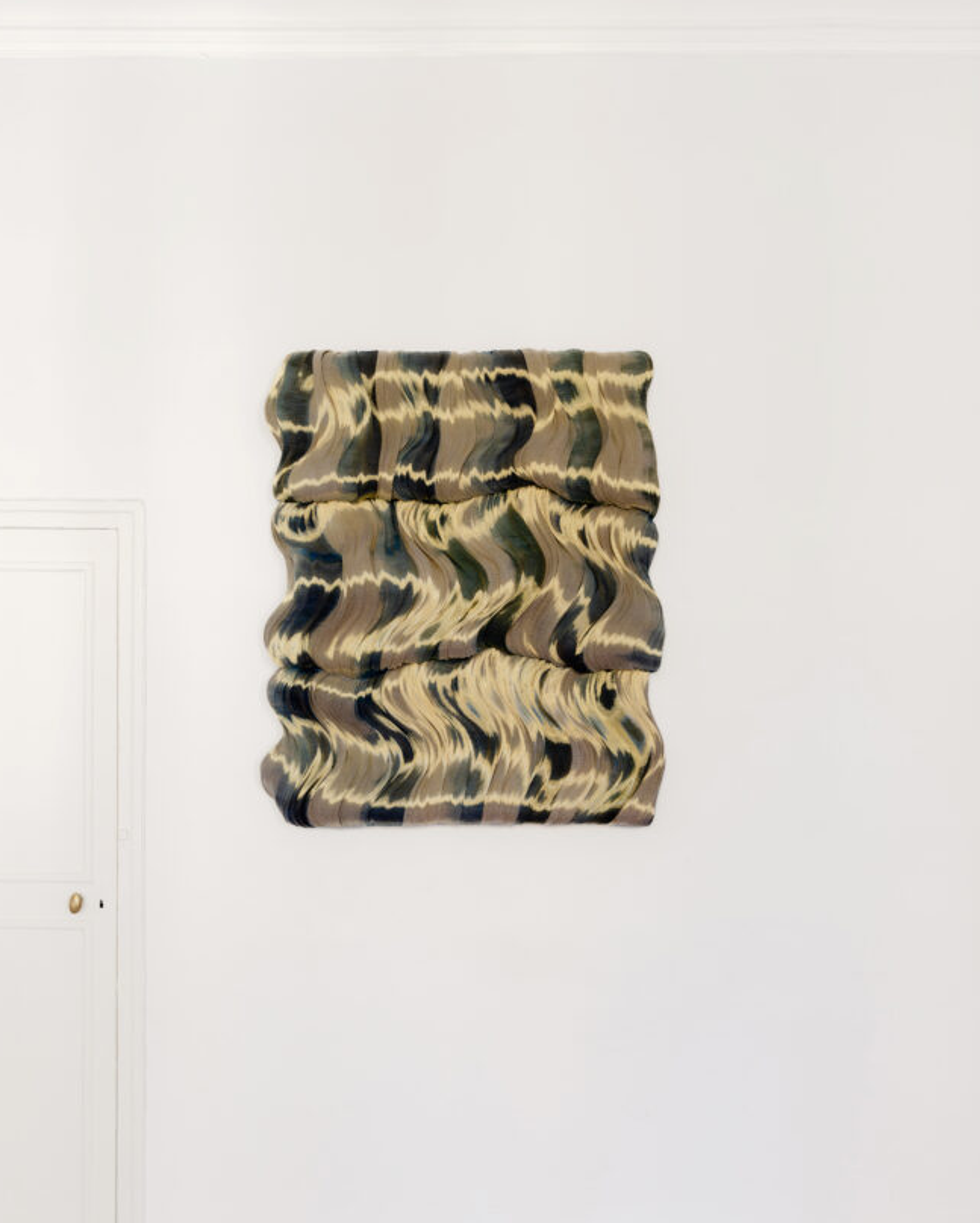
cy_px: 663
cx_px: 496
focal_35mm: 37
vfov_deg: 49.0
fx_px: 1342
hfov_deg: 40.1
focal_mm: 31.9
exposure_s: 1/50
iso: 320
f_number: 4.5
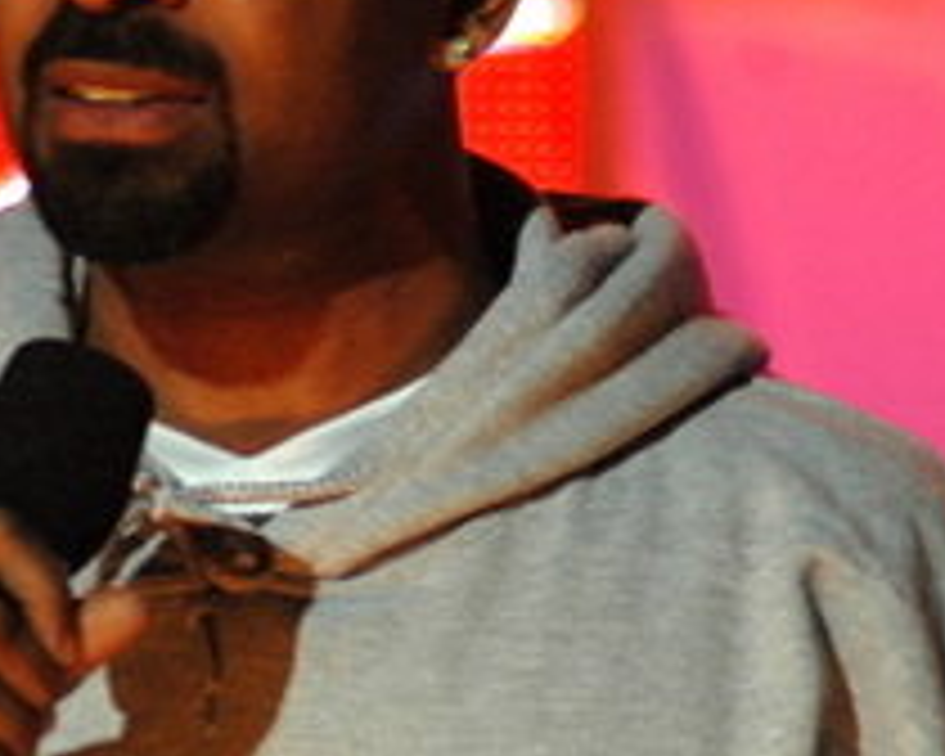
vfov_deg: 2.0
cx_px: 356
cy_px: 459
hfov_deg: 2.5
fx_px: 21592
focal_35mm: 772
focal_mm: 180
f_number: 4.8
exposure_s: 1/80
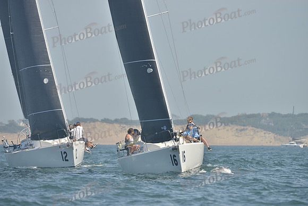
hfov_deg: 8.6
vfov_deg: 5.7
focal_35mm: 240
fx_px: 2054
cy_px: 103
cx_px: 154
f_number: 7.1
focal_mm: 240
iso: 280
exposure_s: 1/1000
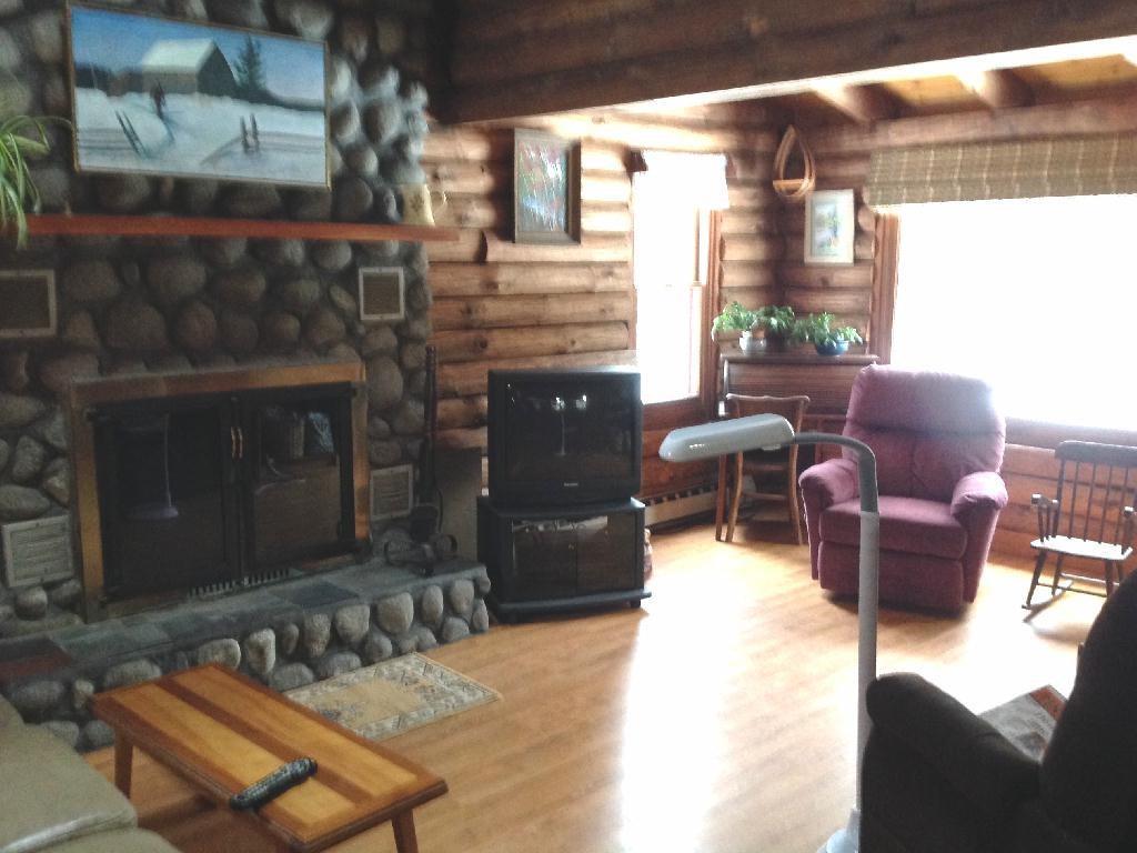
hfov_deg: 52.6
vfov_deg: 40.7
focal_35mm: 35
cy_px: 426
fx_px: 1150
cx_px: 568
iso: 250
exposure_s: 1/15
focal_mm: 4.28
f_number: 2.4
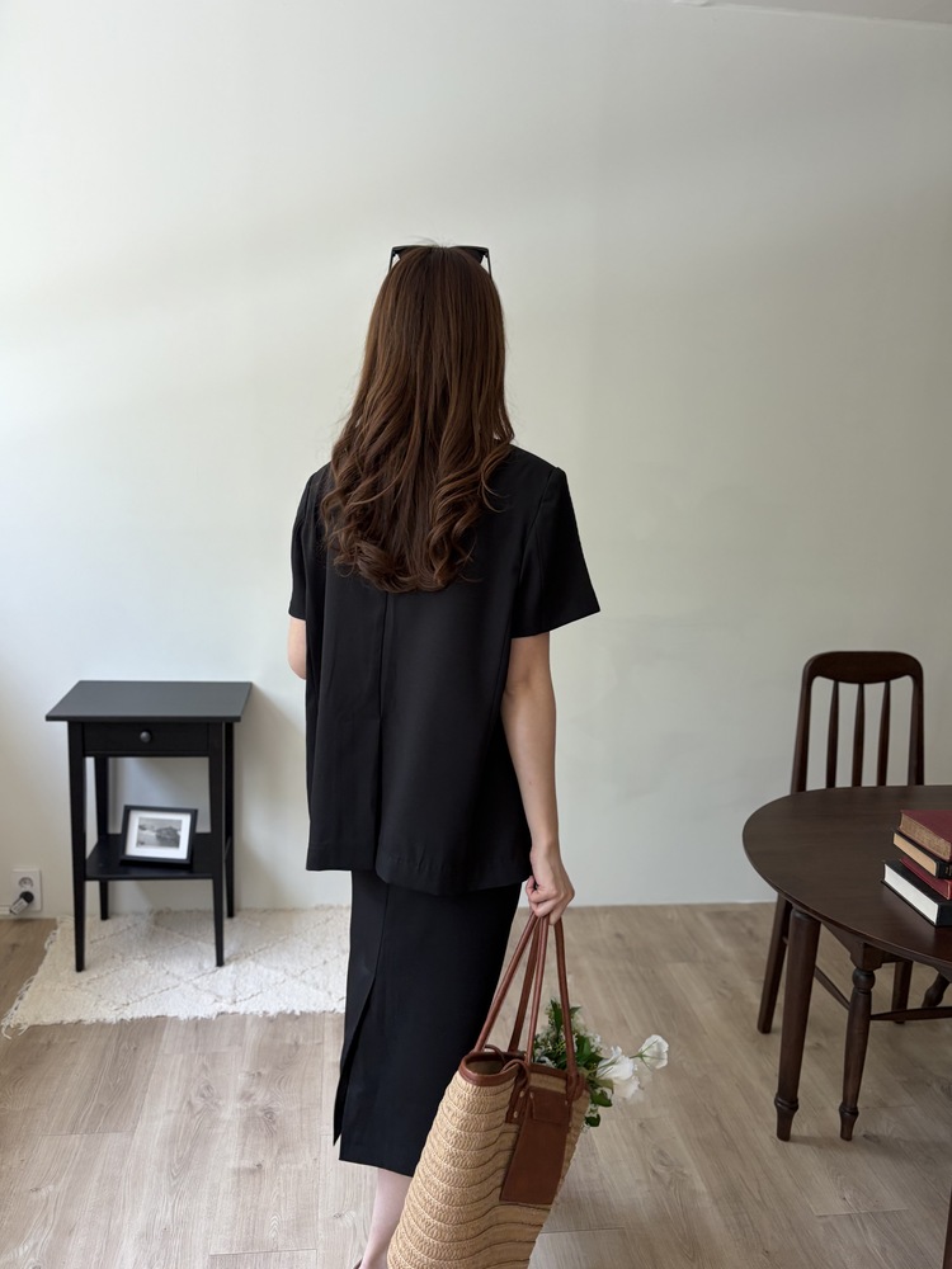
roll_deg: +1.2
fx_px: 953
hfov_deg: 53.1
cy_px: 634
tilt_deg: -11.4
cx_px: 476
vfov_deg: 67.3
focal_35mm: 26
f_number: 1.6
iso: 100
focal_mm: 5.96
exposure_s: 1/122
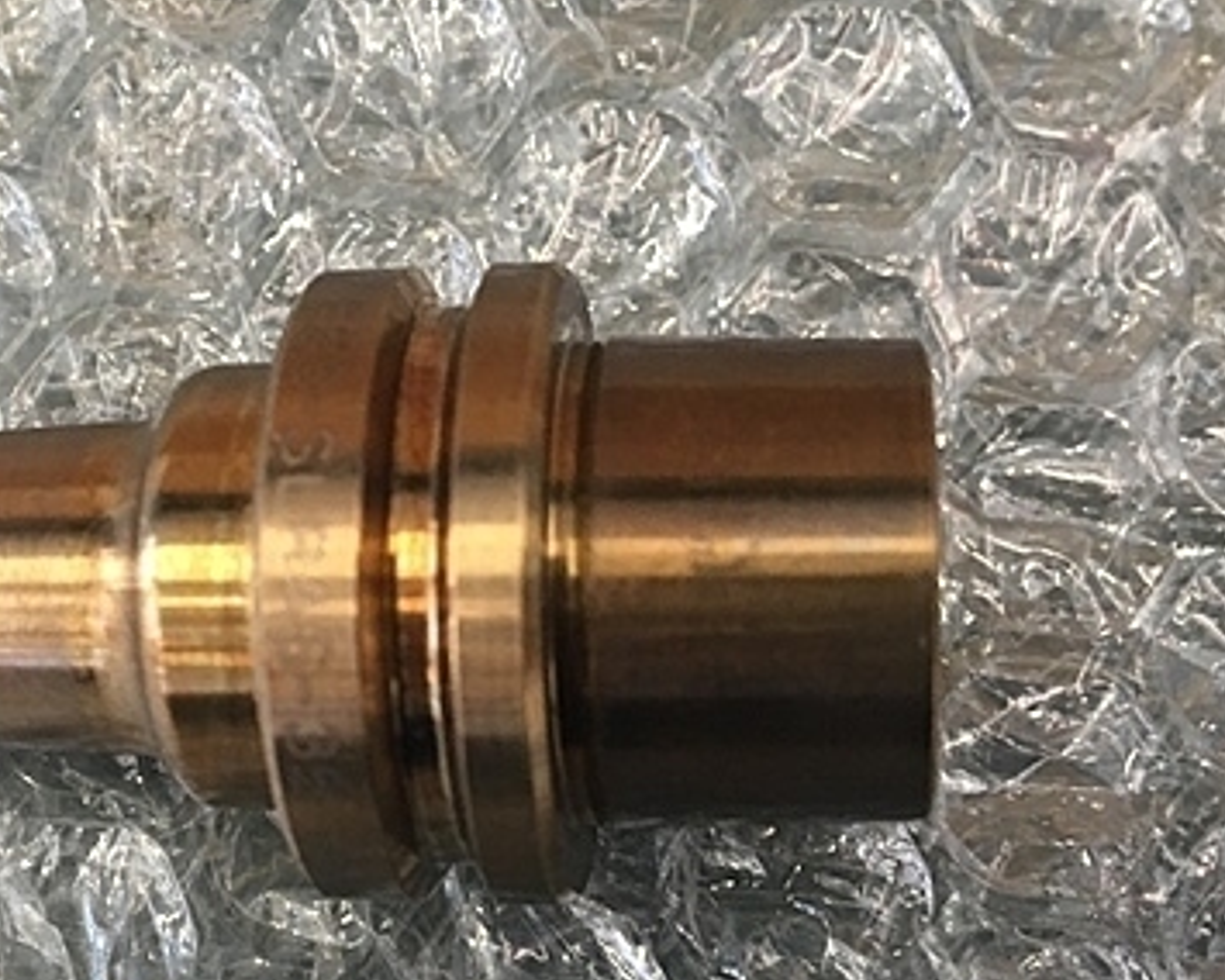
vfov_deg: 29.6
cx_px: 355
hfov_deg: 36.1
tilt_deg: -79.0
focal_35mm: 51
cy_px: 583
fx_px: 1849
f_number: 2.2
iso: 80
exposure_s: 1/30
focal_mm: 4.15
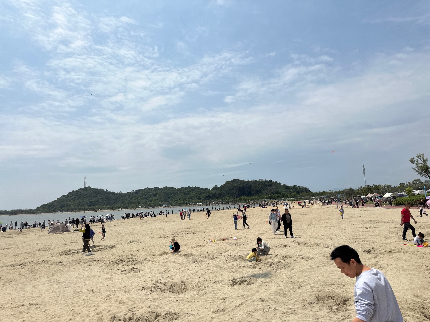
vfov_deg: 56.8
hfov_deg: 71.6
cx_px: 215
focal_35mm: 24
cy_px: 161
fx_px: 298
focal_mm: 6.86
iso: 100
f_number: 1.78
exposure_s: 1/18519
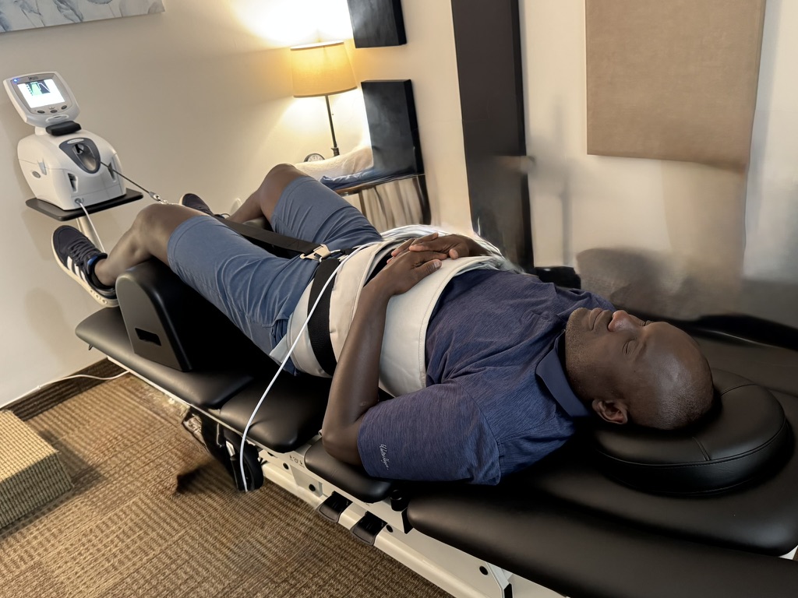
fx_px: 553
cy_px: 299
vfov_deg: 56.8
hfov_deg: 71.6
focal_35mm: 24
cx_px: 399
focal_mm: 6.76
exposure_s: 1/30
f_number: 1.78
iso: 800
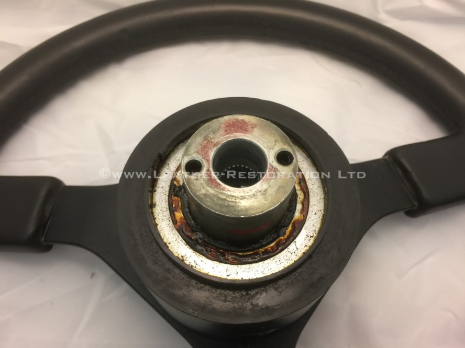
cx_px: 232
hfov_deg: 61.7
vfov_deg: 48.2
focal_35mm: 29
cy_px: 174
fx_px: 390
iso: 32
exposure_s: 1/15
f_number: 2.2
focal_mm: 4.15
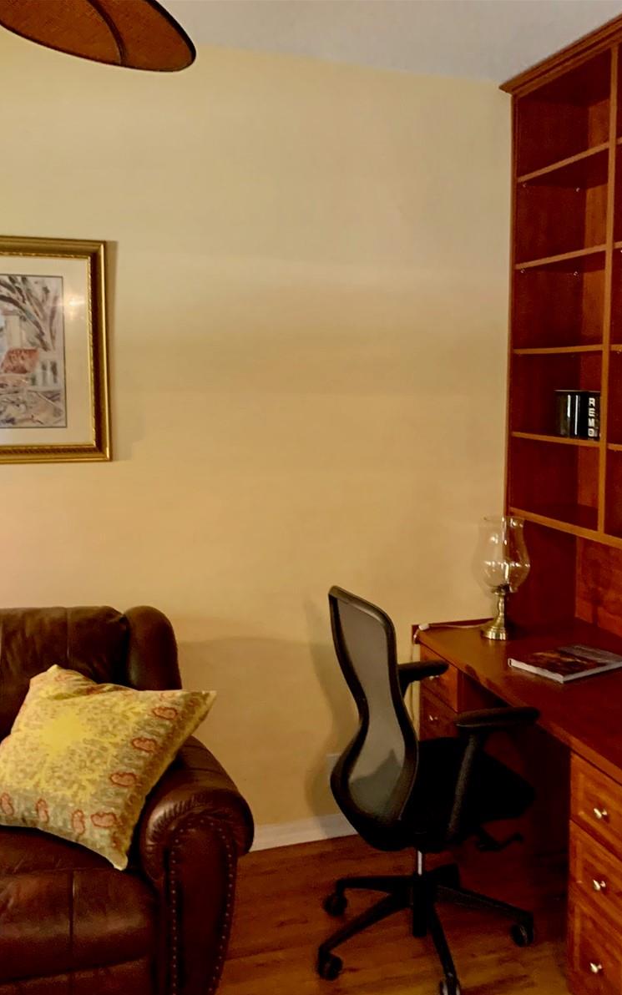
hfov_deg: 33.9
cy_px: 500
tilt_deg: -4.9
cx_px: 453
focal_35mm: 37
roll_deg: -0.1
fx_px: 1004
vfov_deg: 52.7
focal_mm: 4.25
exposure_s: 1/40
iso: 320
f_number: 1.8
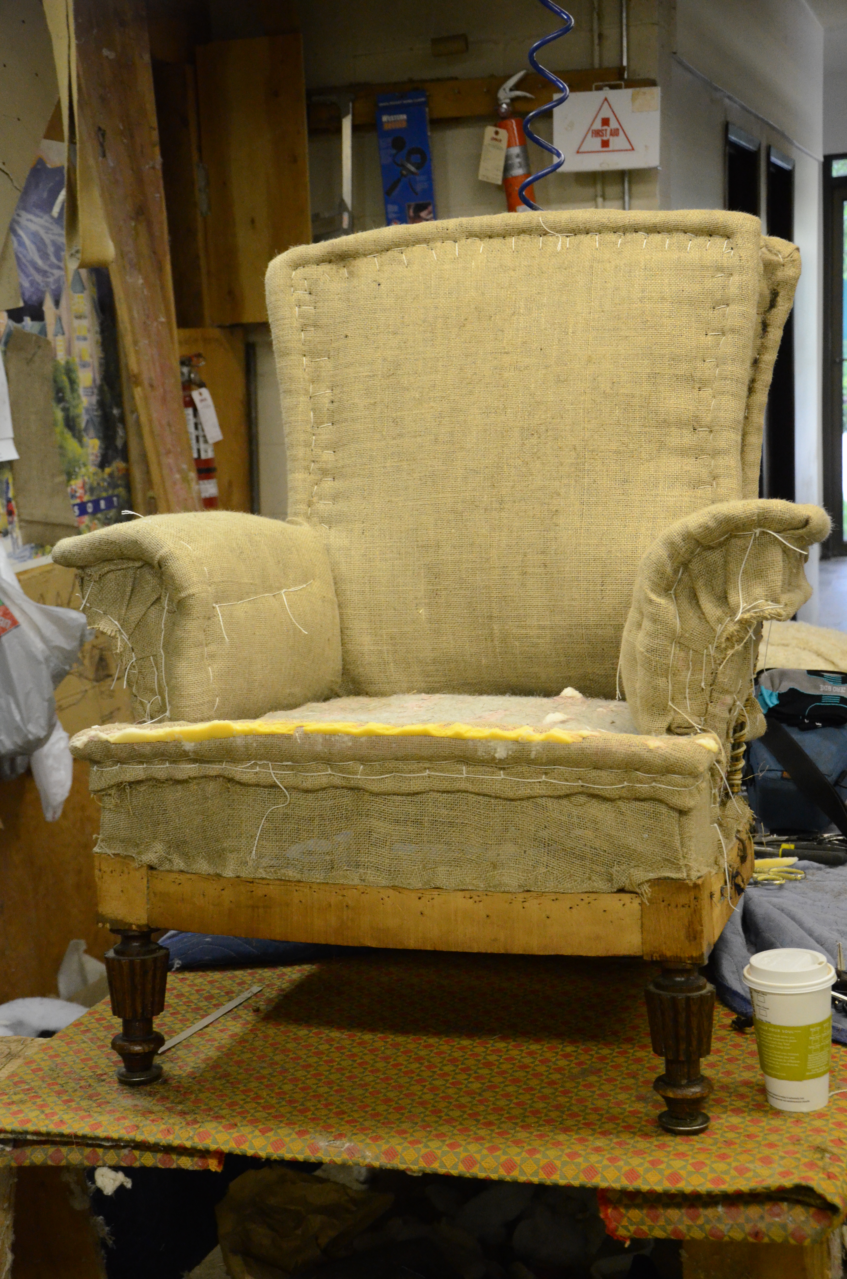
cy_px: 640
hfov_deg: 26.4
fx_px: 1808
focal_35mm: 51
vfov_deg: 39.0
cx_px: 424
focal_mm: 34
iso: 3200
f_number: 5
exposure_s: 1/100
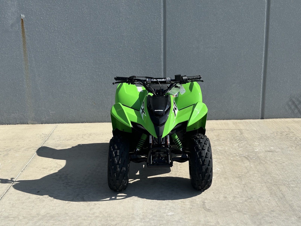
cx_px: 150
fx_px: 417
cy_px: 113
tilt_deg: -12.6
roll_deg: +1.6
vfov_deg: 30.3
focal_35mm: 48
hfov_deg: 39.7
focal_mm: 6.86
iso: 64
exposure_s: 1/3876
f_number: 1.78
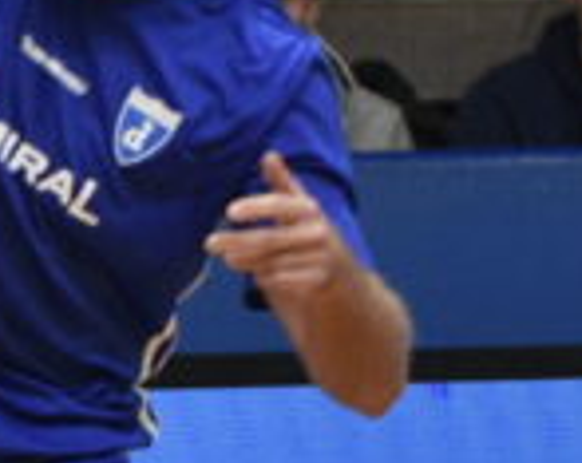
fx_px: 20612
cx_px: -503
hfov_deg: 1.6
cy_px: 247
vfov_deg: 1.3
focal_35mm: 1199
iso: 900
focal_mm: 122
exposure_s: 1/800
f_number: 2.8
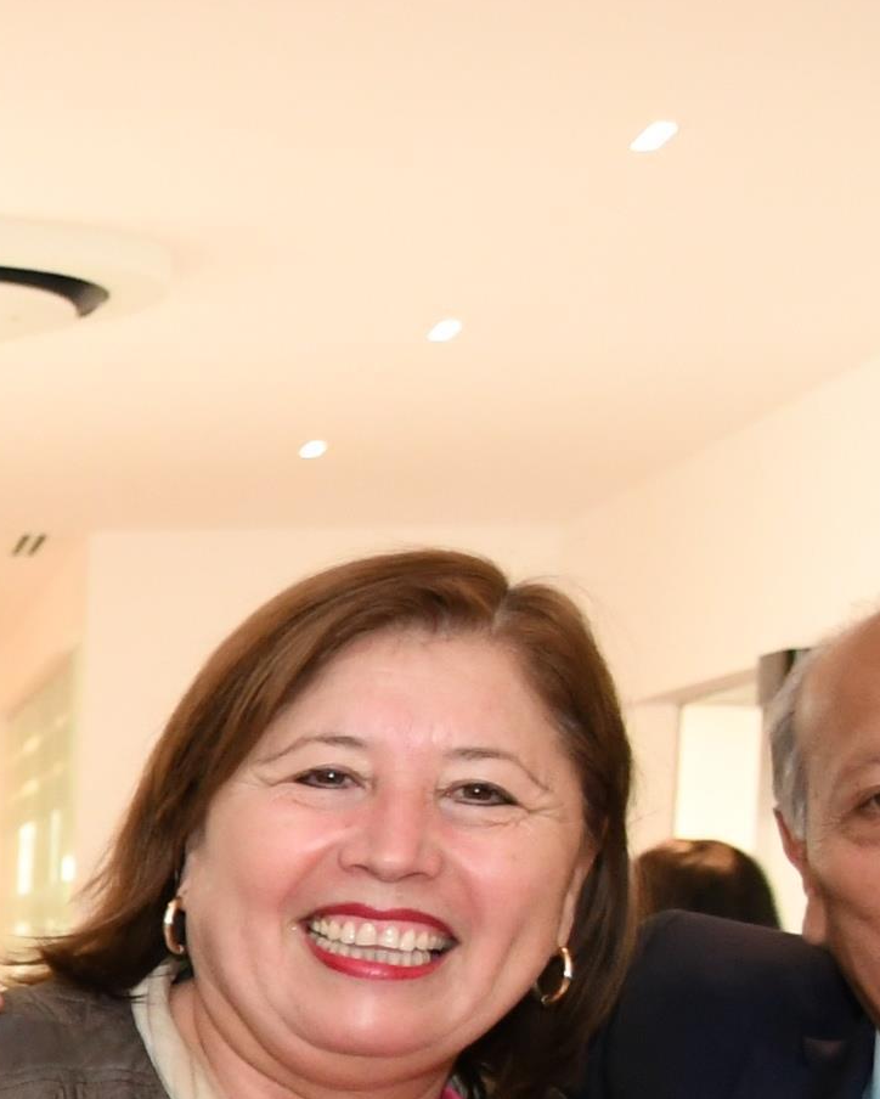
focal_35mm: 130
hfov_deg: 9.7
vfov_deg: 14.4
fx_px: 4229
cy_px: 1257
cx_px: -1580
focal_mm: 20
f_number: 3.5
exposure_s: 1/100
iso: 1600
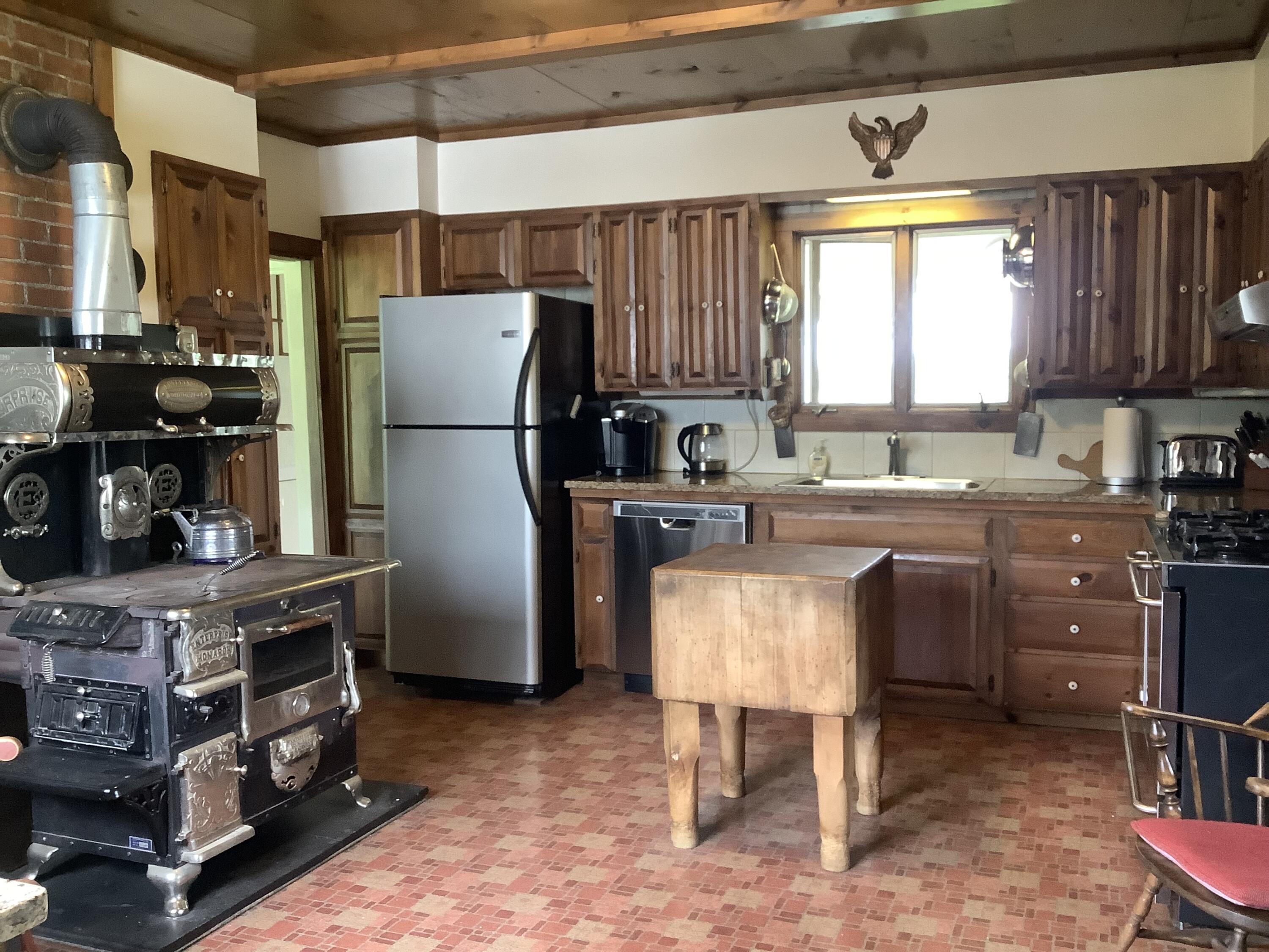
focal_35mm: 31
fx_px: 1136
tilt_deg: -4.0
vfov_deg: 45.4
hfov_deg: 58.4
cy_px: 476
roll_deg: -0.5
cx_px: 634
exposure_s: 1/33
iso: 250
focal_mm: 3.3
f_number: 2.4
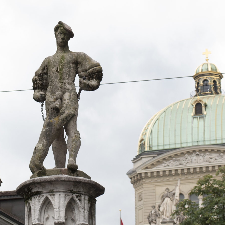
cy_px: 74
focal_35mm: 130
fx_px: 956
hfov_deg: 13.4
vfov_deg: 13.4
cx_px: 69
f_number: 7.1
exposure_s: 1/60
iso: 400
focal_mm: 48
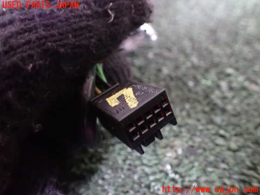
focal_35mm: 30
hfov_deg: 60.0
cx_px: 130
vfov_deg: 46.8
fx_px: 225
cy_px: 98
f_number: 2.3
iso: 1600
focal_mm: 5.4
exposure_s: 1/30
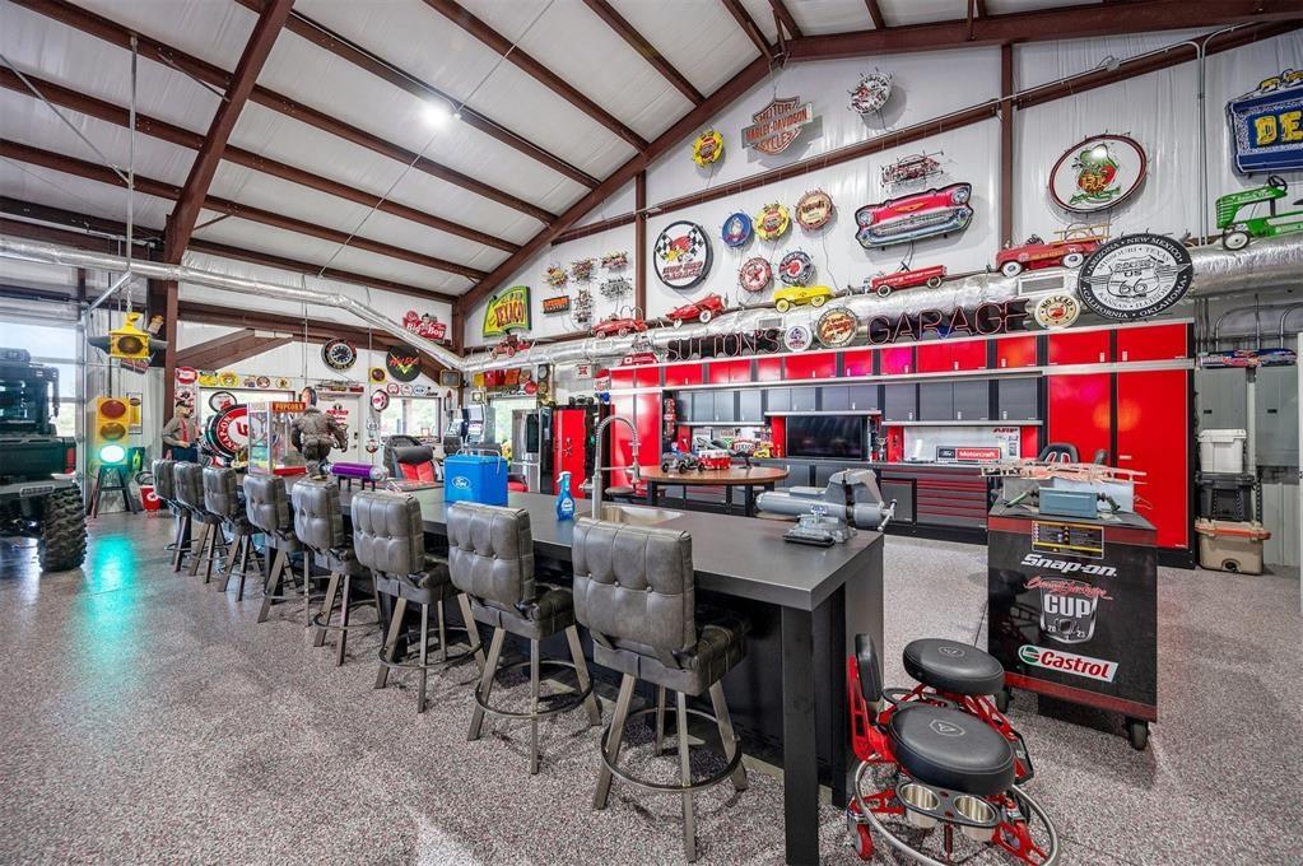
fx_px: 506
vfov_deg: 81.1
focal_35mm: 14
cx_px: 652
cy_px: 433
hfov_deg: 104.3
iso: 400
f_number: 5.6
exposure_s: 1/40
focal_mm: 14
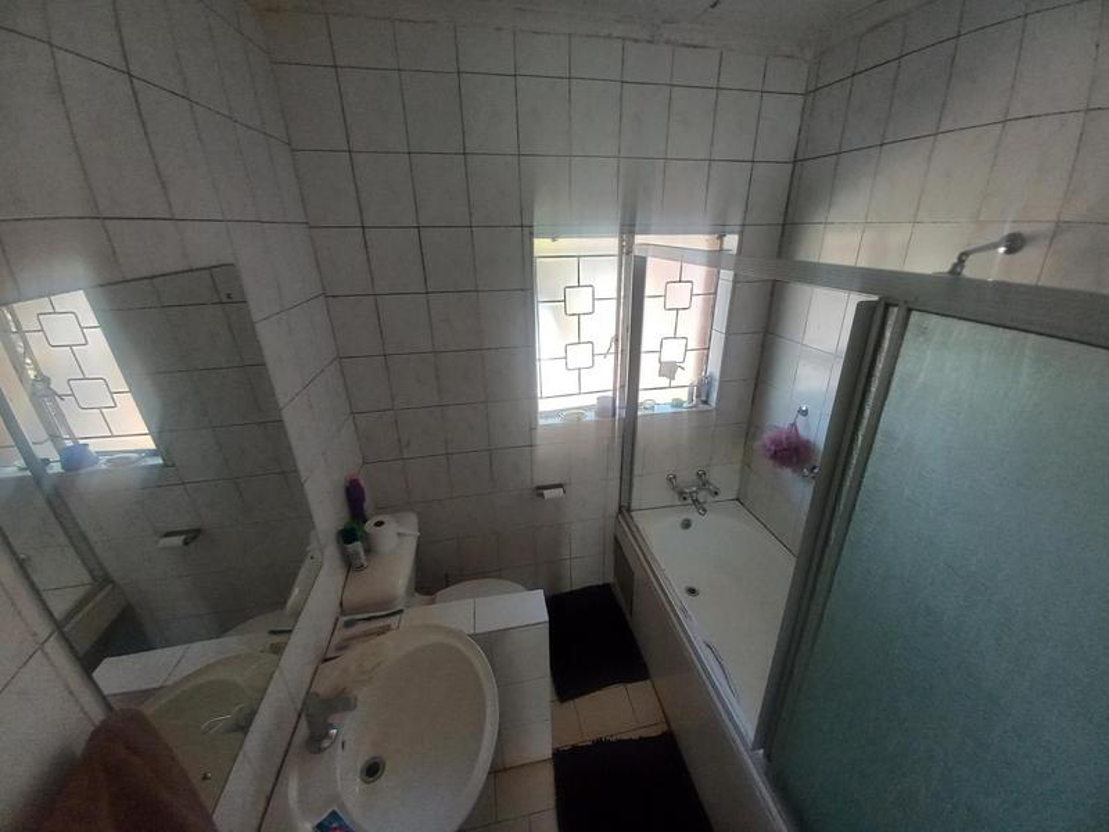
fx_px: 416
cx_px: 554
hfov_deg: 106.2
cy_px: 416
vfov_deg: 89.9
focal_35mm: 13
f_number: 2.2
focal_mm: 1.42
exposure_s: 1/50
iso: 80
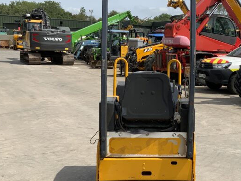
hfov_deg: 33.1
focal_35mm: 57
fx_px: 397
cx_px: 179
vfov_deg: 25.7
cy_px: 97
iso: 20
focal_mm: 3
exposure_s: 1/2667
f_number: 1.8
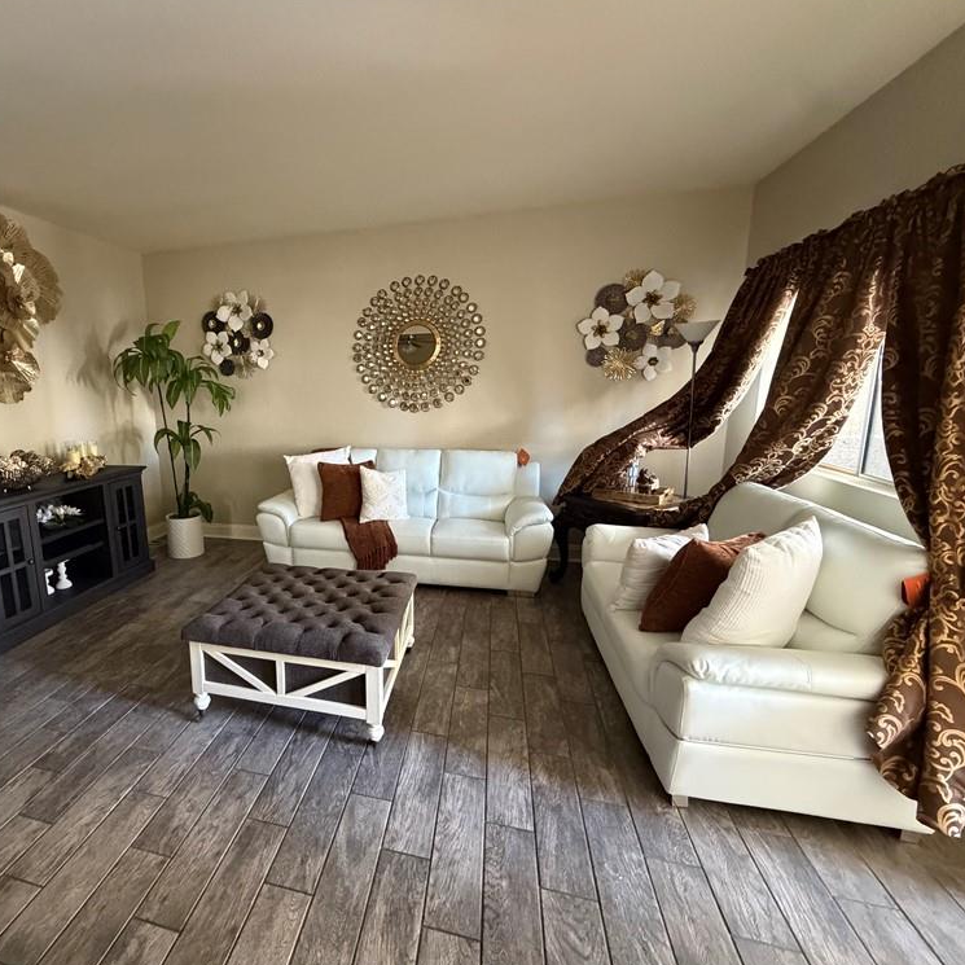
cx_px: 335
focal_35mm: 17
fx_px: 536
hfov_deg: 81.6
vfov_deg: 84.0
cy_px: 484
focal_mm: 2.22
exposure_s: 1/60
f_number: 2.2
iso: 1000
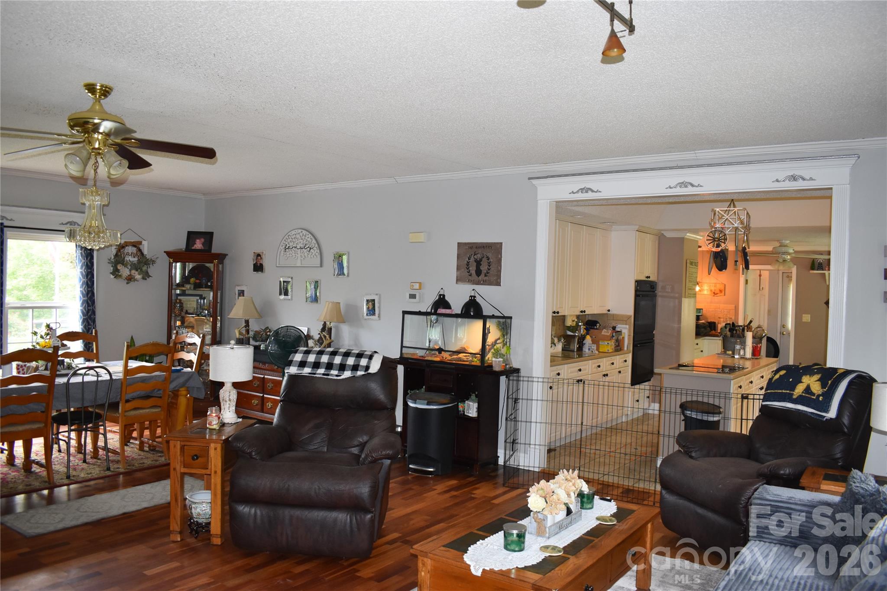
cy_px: 296
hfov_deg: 67.4
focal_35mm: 27
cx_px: 444
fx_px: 665
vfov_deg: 47.9
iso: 800
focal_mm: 18
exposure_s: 1/80
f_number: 4.5
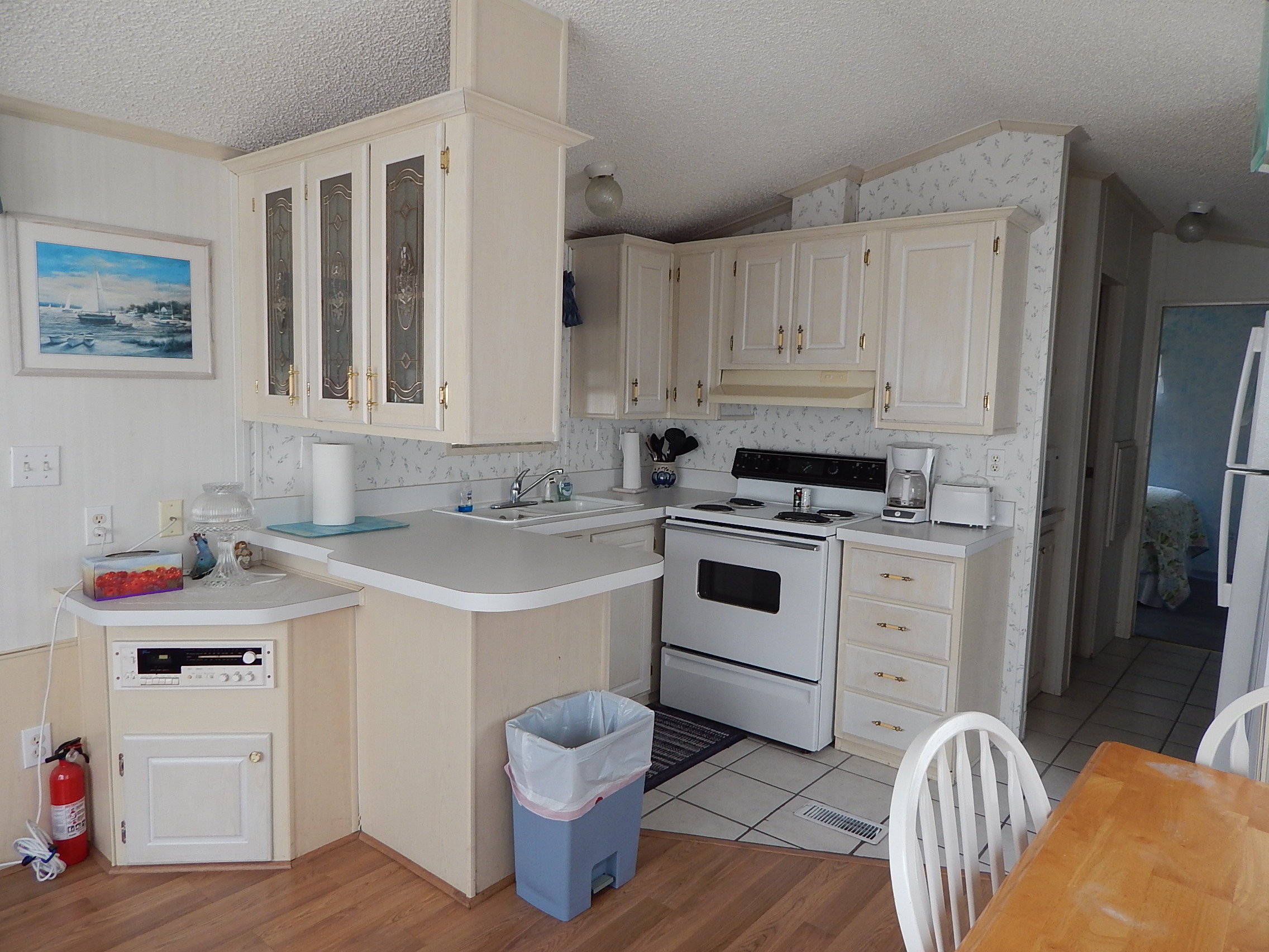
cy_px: 476
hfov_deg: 73.9
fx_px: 843
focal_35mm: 23
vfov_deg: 58.9
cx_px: 634
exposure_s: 1/50
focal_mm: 4
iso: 125
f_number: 3
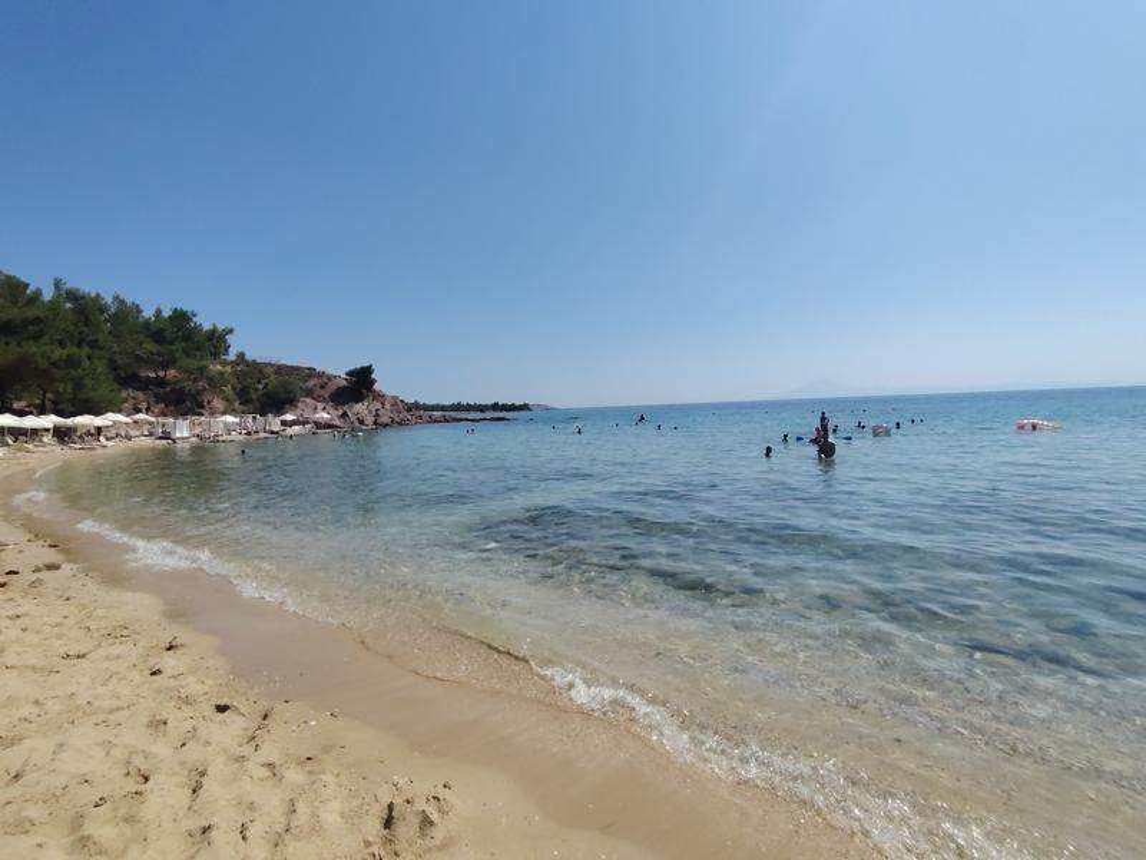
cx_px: 573
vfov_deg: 74.7
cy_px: 430
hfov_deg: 91.0
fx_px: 563
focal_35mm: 17
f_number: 2.2
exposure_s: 1/4370
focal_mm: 1.42
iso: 100
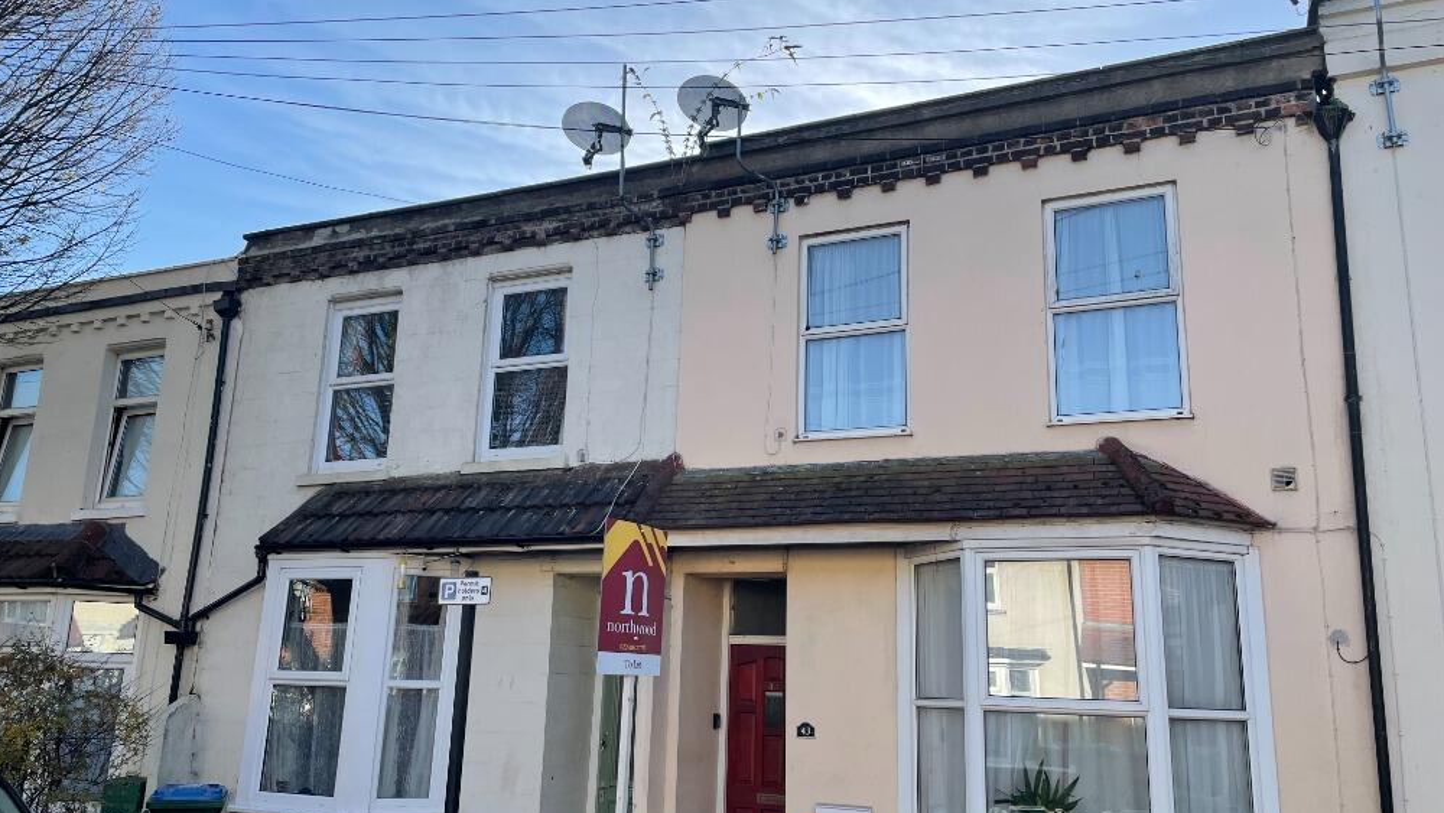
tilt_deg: +13.0
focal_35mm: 29
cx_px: 706
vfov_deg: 40.2
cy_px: 439
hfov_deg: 66.0
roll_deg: -1.7
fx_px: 1111
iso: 32
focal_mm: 4.2
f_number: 1.6
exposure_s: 1/1715
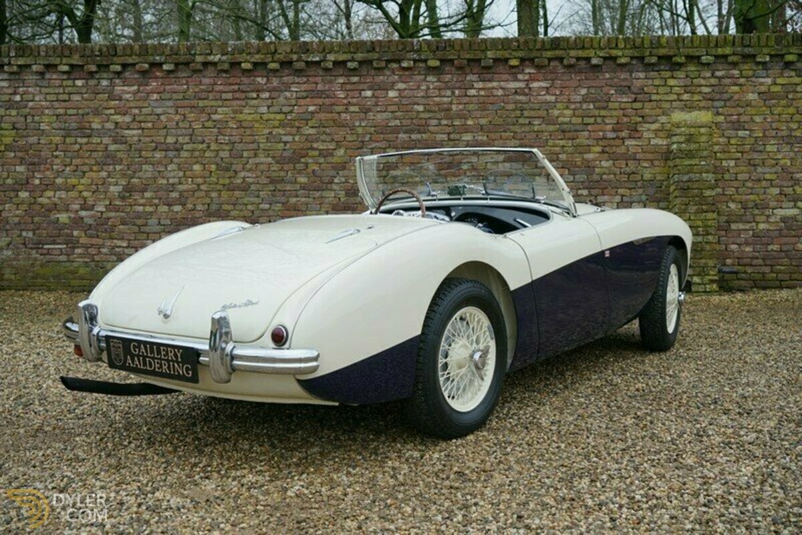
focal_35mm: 39
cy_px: 268
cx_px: 401
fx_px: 869
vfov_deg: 34.2
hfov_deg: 49.5
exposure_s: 1/60
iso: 125
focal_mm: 39
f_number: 6.3
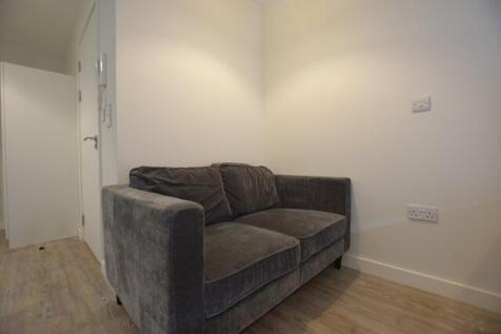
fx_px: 209
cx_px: 250
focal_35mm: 15
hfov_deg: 100.4
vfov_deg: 77.3
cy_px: 167
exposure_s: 1/60
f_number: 4
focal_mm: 10
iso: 800
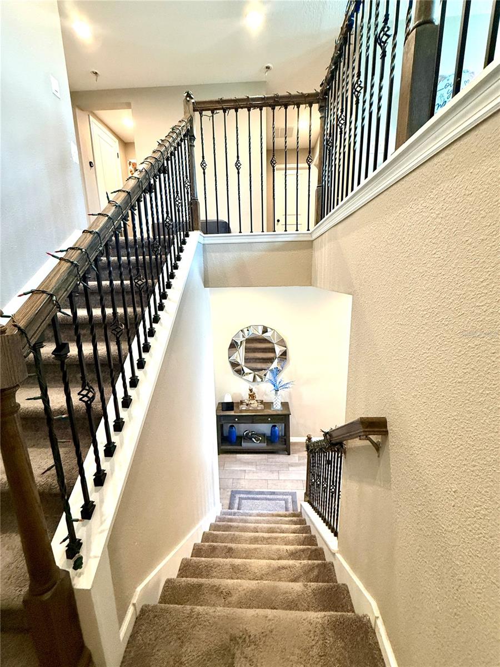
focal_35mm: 14
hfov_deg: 85.7
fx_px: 270
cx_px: 250
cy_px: 334
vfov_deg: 102.1
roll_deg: +0.8
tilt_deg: -11.3
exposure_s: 1/60
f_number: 2.2
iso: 500
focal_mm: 2.22
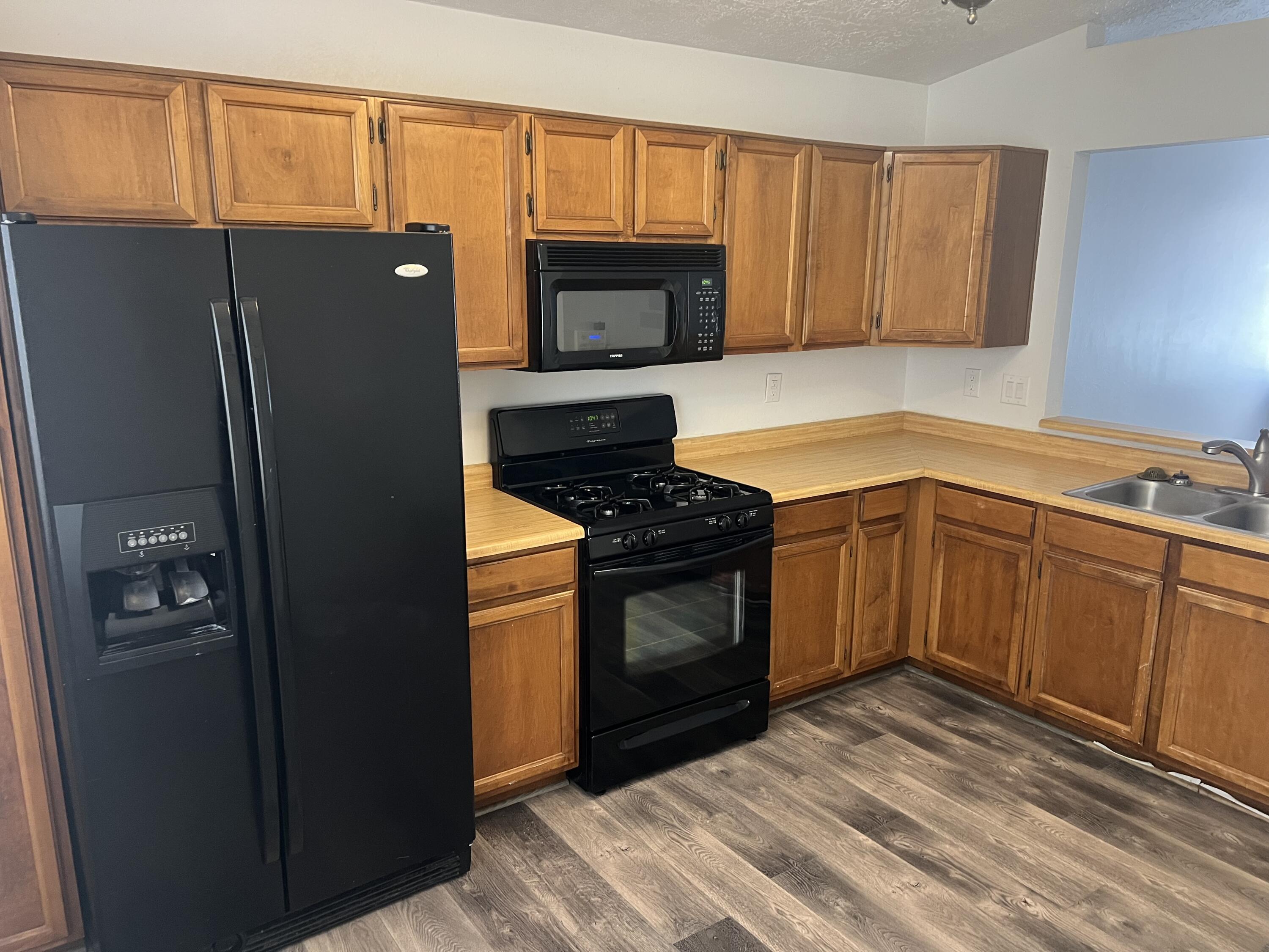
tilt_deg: -14.1
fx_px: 953
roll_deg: -0.6
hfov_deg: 67.3
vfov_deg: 53.1
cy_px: 476
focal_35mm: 26
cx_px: 634
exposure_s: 1/60
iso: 320
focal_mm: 5.7
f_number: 1.5
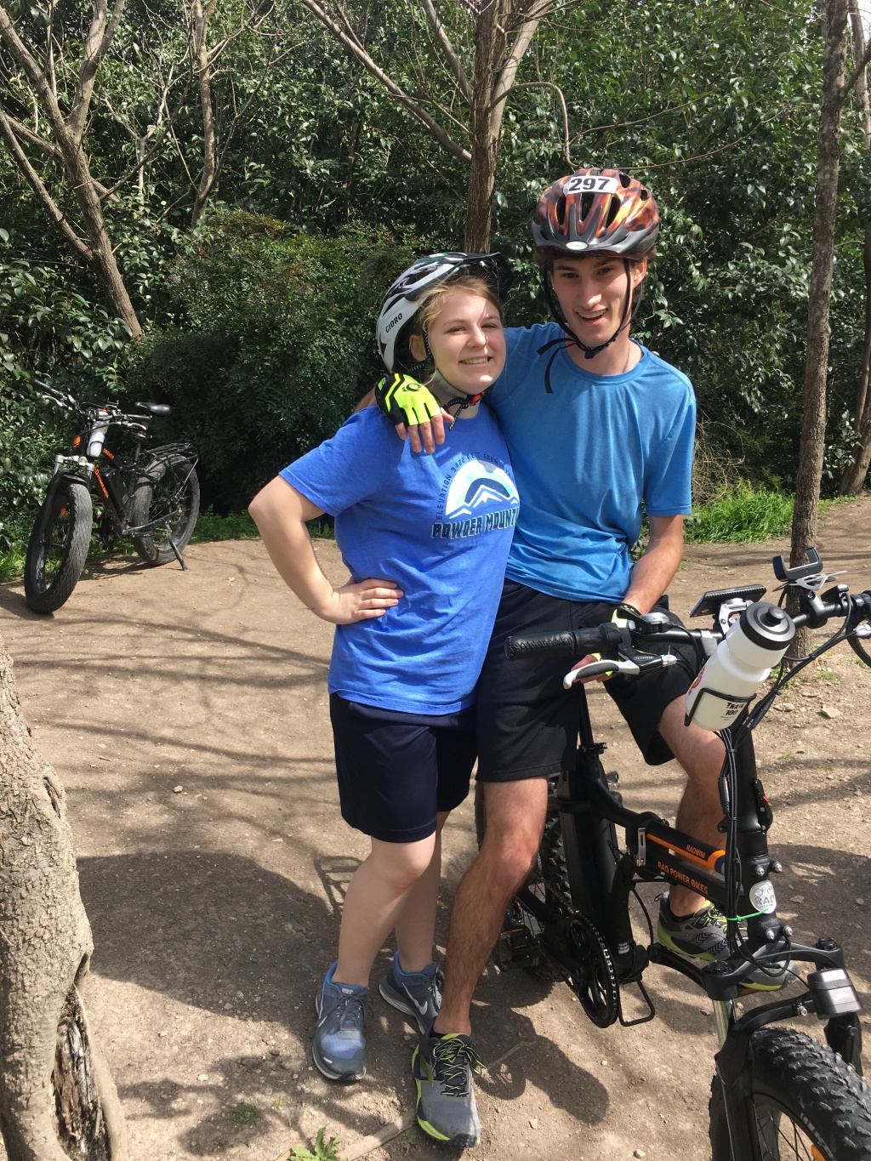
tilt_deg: -11.8
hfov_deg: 48.2
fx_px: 973
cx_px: 436
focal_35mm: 29
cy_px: 580
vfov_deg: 61.7
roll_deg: +1.0
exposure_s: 1/587
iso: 25
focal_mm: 4.15
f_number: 2.2
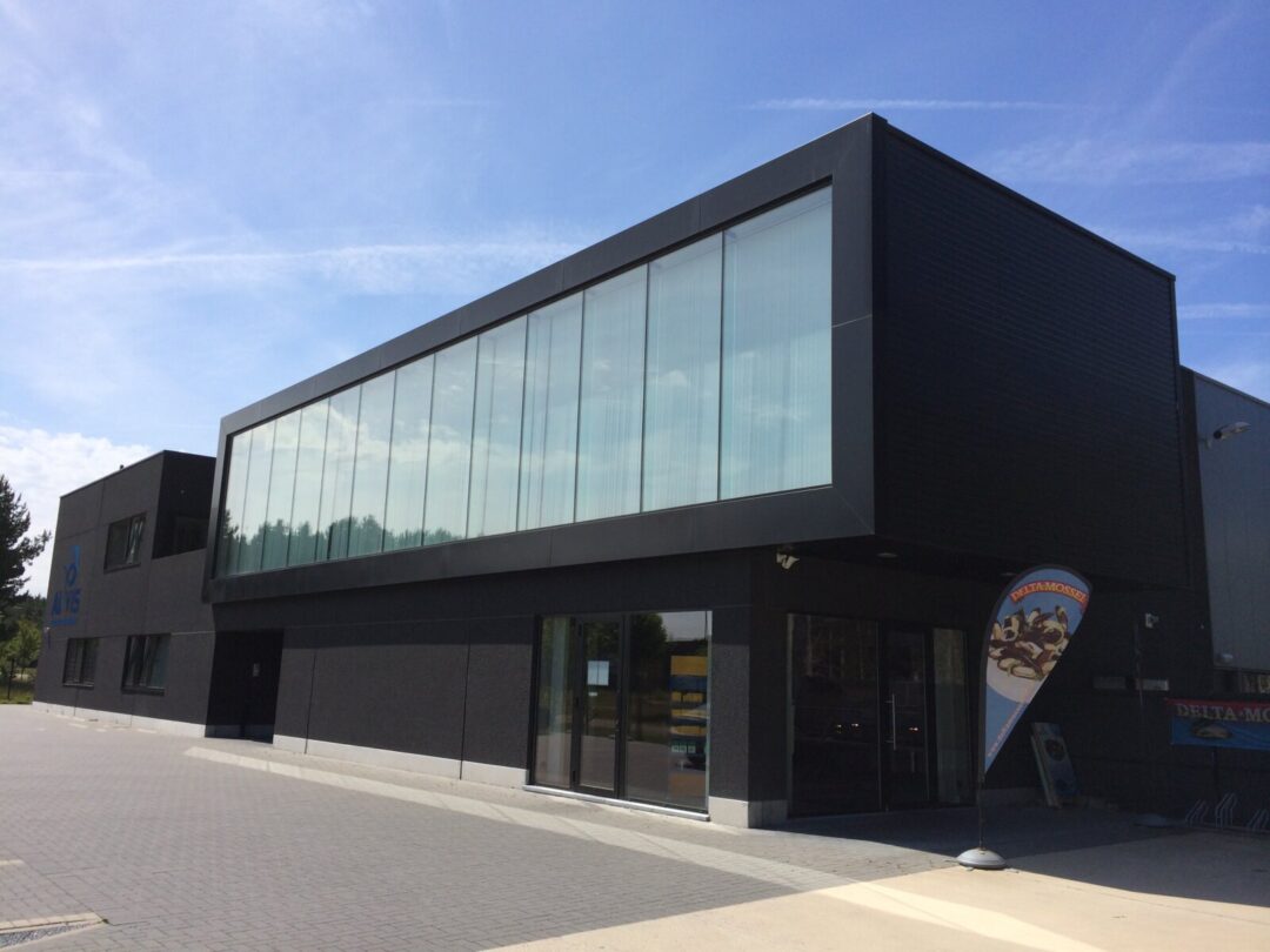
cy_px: 476
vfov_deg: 46.8
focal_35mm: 30
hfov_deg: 60.0
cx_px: 635
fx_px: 1101
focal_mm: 4.12
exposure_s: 1/2564
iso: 32
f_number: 2.2
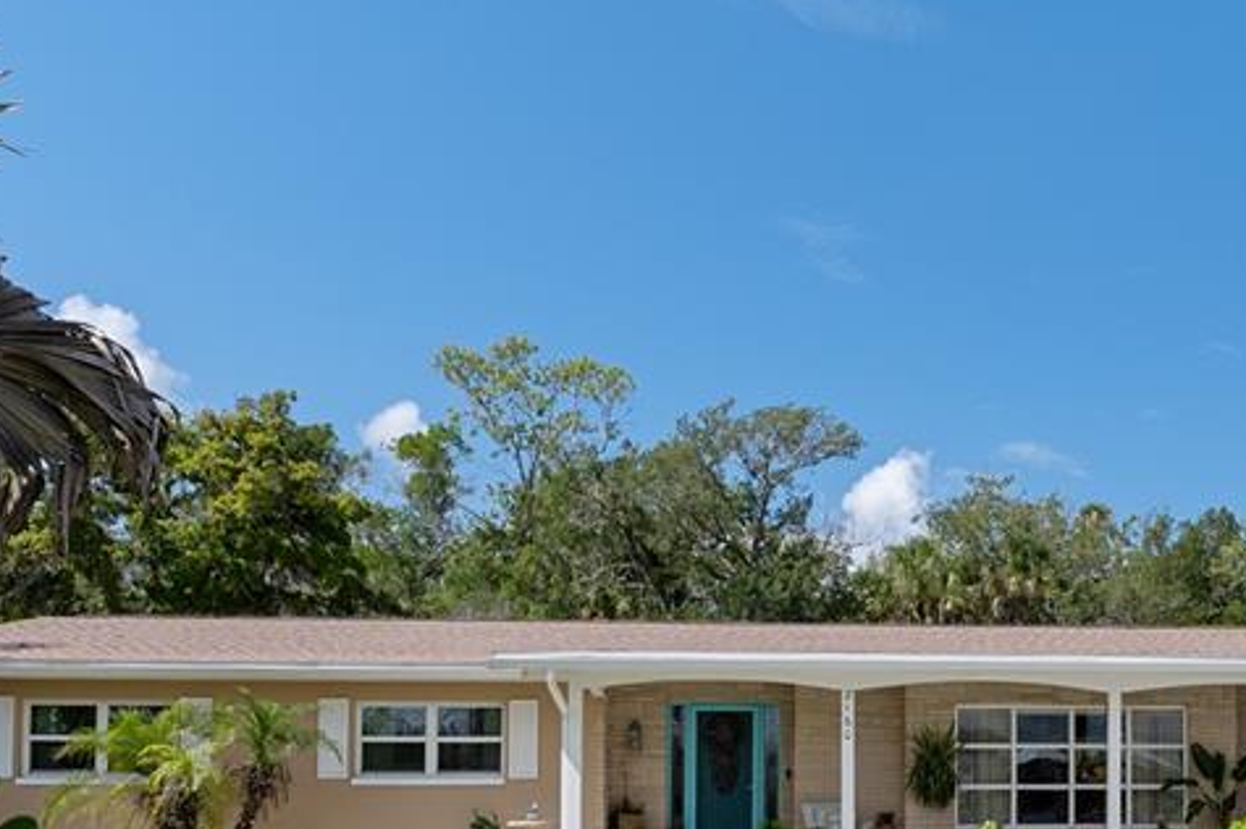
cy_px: 737
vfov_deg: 30.5
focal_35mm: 42
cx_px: 989
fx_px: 1455
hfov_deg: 44.2
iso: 250
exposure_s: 1/800
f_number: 8
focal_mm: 13
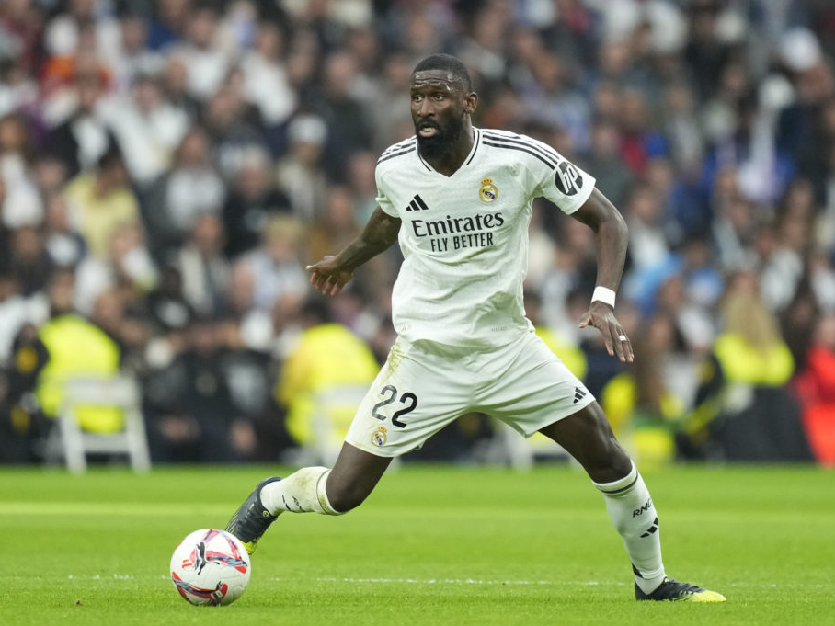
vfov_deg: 3.4
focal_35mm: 434
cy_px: 313
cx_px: 402
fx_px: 10469
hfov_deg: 4.6
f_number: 2.8
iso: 2500
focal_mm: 400
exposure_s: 1/2500
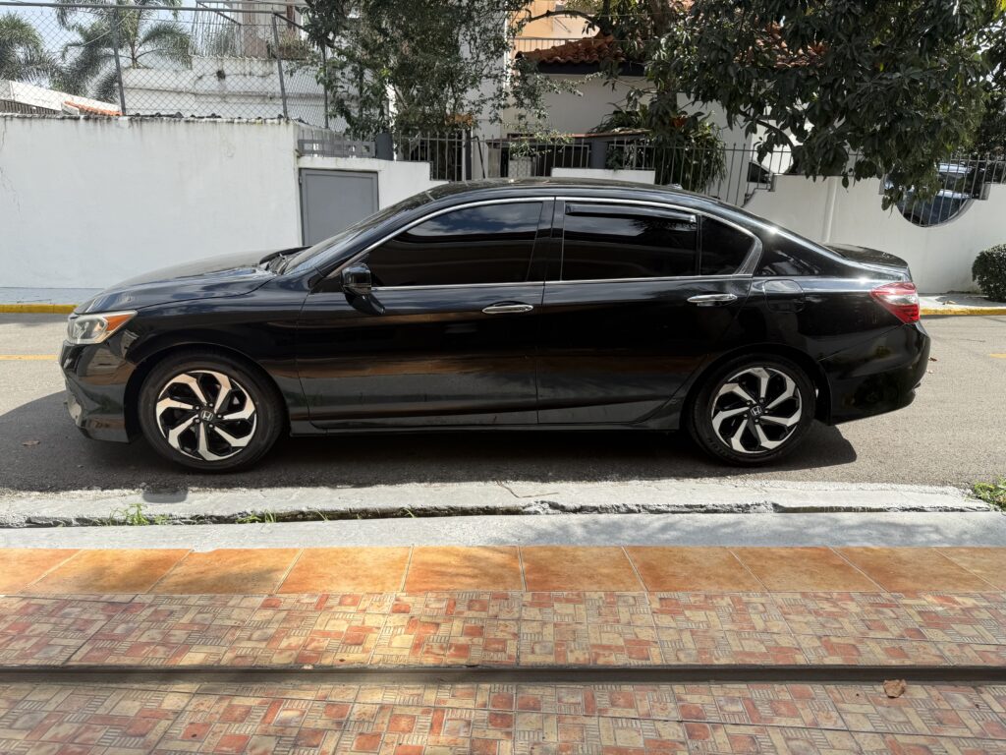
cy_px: 378
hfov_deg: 71.6
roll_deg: -1.9
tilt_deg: -15.1
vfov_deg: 56.8
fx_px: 697
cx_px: 503
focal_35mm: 24
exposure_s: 1/1493
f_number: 1.78
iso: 80
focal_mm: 6.76
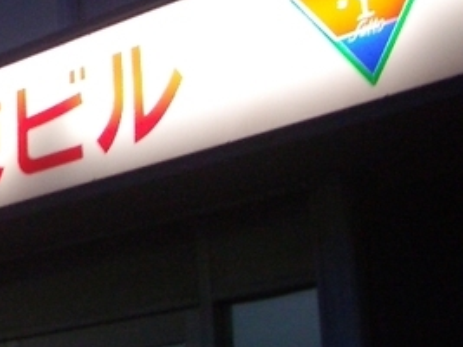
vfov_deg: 14.0
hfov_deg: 17.6
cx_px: -139
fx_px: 1404
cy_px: 45
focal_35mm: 105
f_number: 2.6
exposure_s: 1/20
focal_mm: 5.8
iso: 200
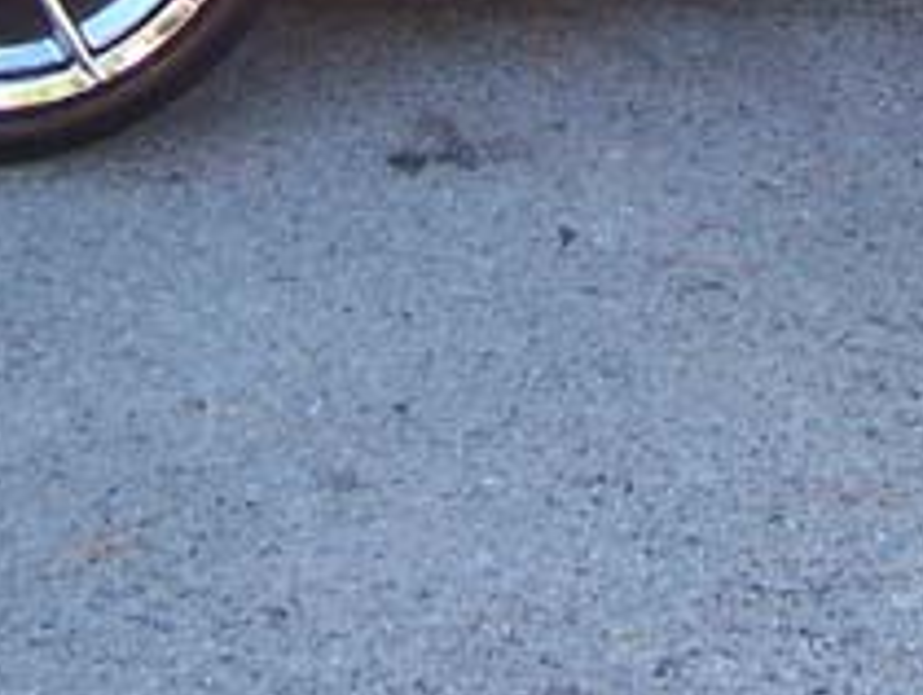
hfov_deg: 13.4
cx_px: 879
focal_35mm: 145
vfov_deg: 9.7
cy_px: -583
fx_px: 3871
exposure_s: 1/125
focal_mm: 6.3
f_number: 2.8
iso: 80
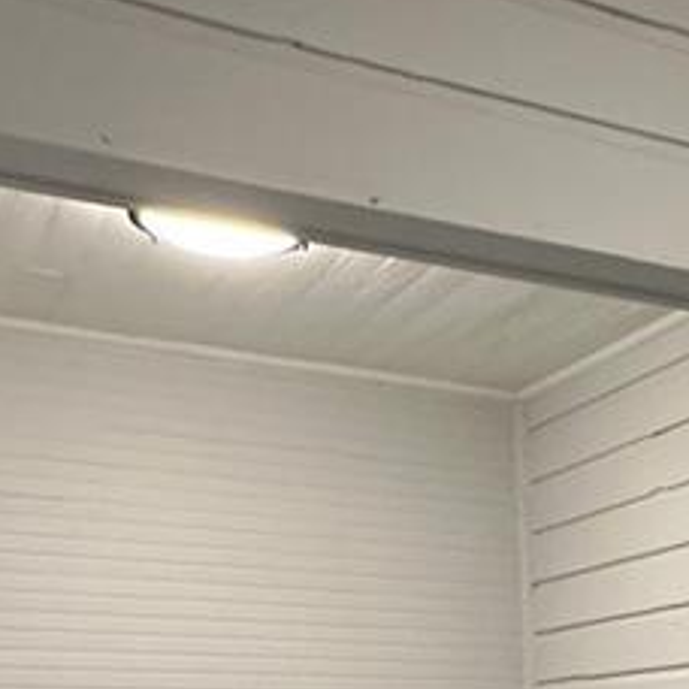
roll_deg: +0.4
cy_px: 898
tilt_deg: -3.0
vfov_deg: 23.4
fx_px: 1464
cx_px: 819
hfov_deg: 24.2
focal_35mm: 65
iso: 160
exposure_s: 1/60
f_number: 2.2
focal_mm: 2.22
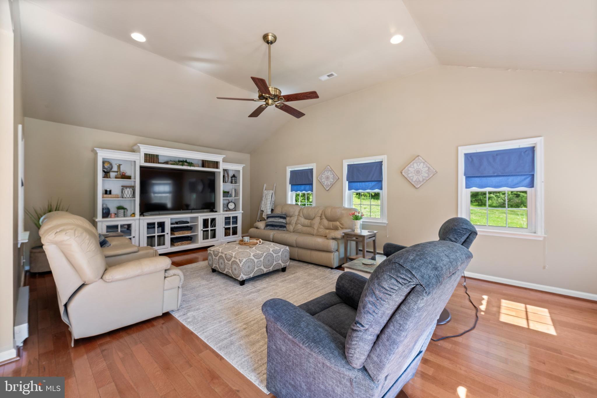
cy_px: 199
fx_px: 232
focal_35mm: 14
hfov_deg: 104.3
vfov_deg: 81.2
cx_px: 298
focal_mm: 14
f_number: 8
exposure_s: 1/6
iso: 320
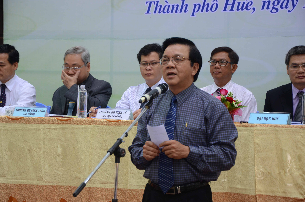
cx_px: 152
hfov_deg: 18.2
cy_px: 101
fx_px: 951
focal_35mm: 112
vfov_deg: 12.1
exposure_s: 1/20
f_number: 5.6
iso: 640
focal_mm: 75
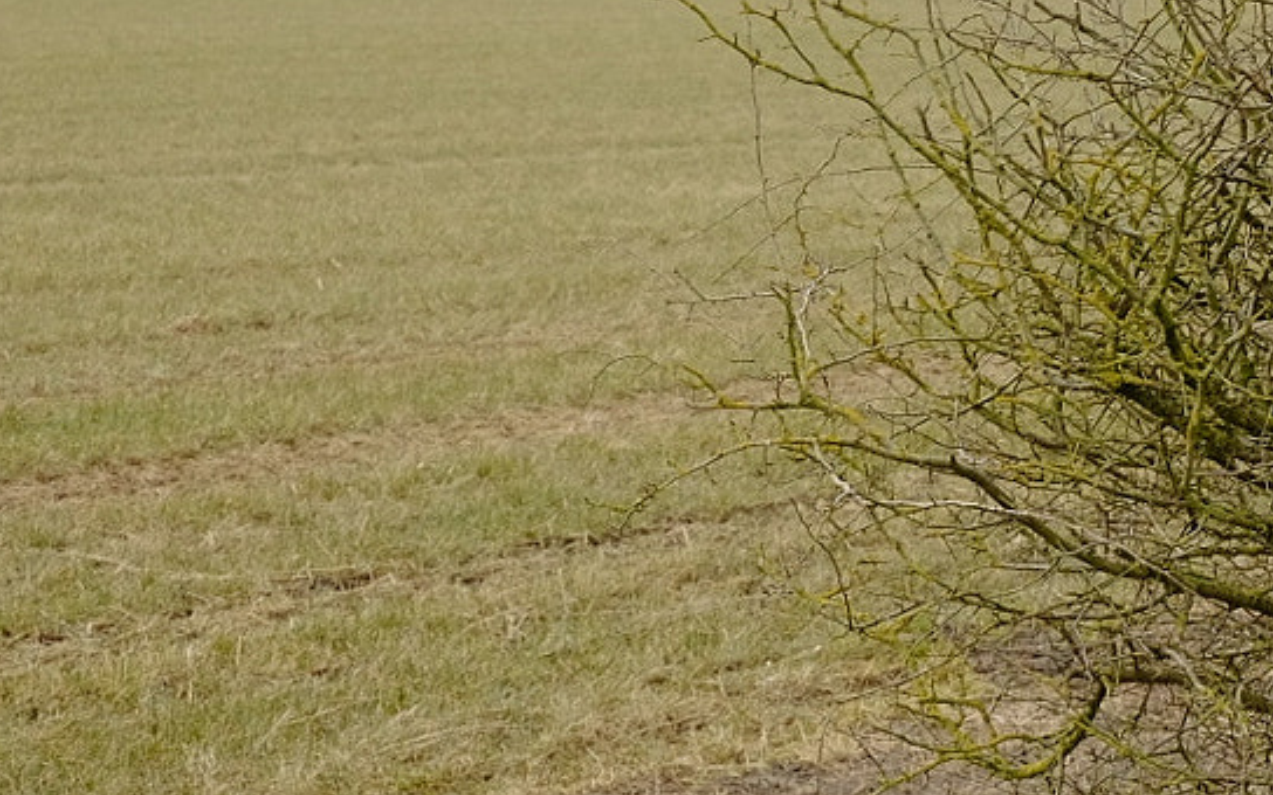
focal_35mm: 129
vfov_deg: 10.1
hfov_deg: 15.2
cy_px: 137
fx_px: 4475
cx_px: 1802
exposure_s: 1/420
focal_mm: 28.9
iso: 400
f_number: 4
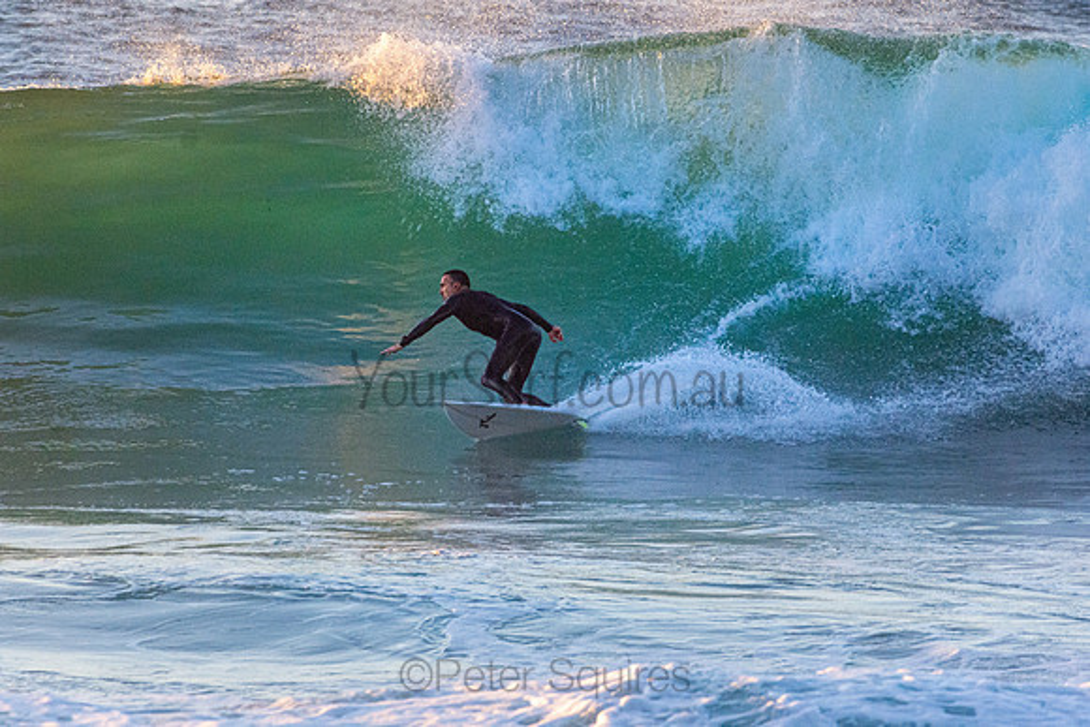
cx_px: 545
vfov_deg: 1.8
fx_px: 22713
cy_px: 364
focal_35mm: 750
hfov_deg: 2.7
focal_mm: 500
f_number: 5.6
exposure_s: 1/1600
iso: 1800
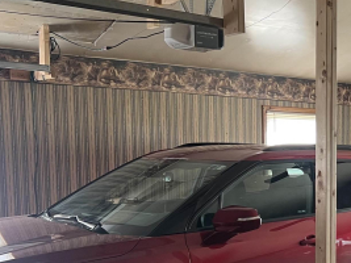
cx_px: 357
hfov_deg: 27.9
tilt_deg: -6.6
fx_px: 659
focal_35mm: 65
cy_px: 222
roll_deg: -0.9
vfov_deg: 22.2
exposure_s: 1/64
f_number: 1.5
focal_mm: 5.7
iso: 125
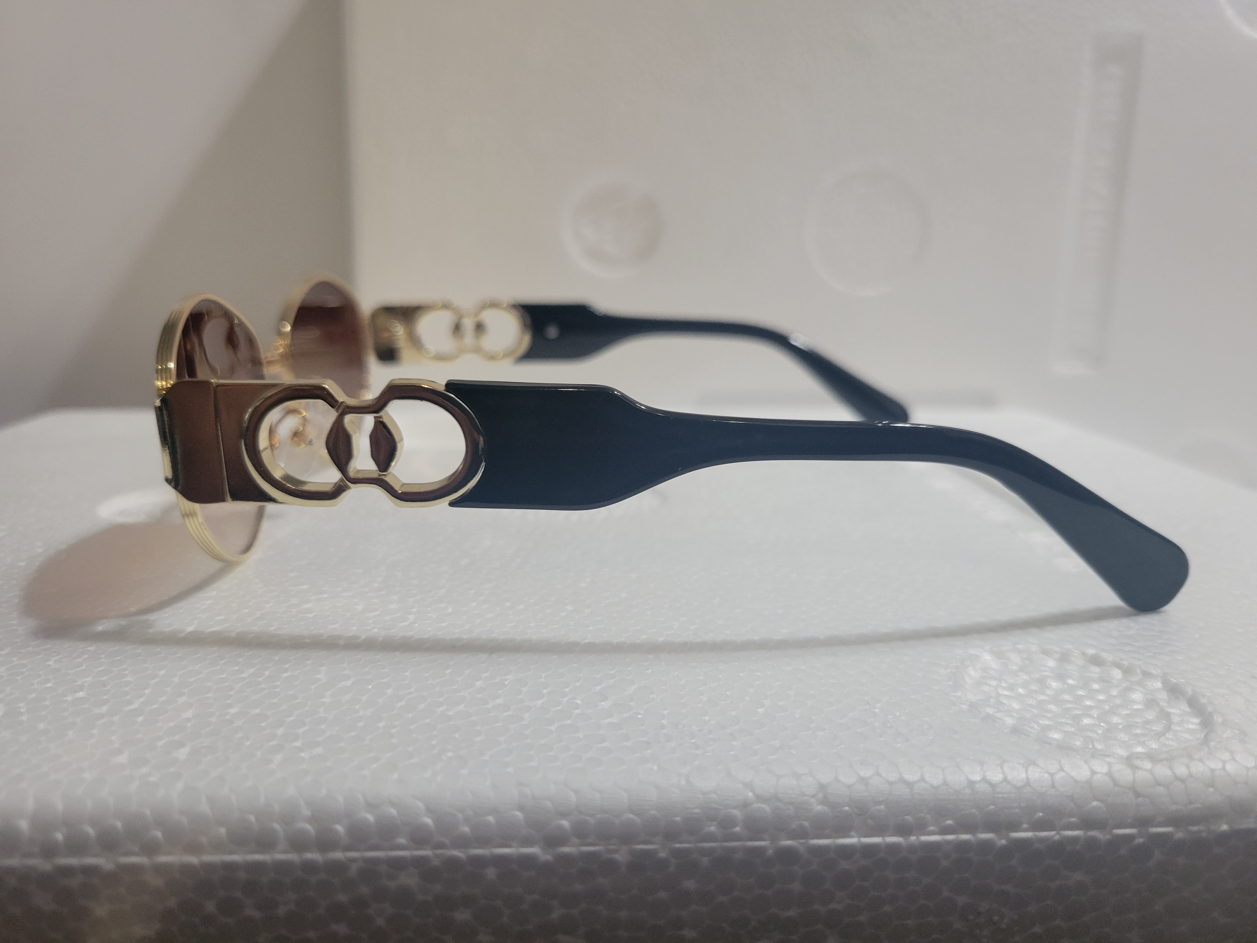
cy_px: 472
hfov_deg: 67.3
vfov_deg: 53.1
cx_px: 628
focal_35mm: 26
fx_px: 944
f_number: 1.8
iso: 250
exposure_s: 1/60
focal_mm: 5.4
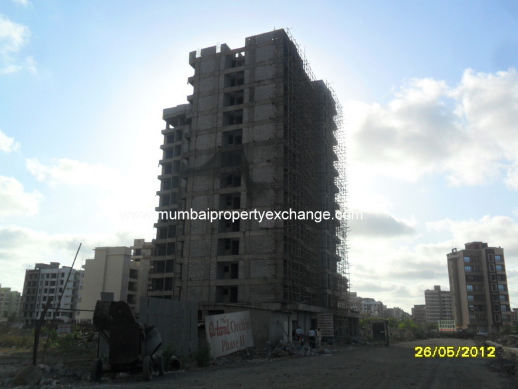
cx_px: 259
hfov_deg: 56.8
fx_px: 479
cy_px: 194
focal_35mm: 32
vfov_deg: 44.2
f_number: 9.4
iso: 100
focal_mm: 5.7
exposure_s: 1/250
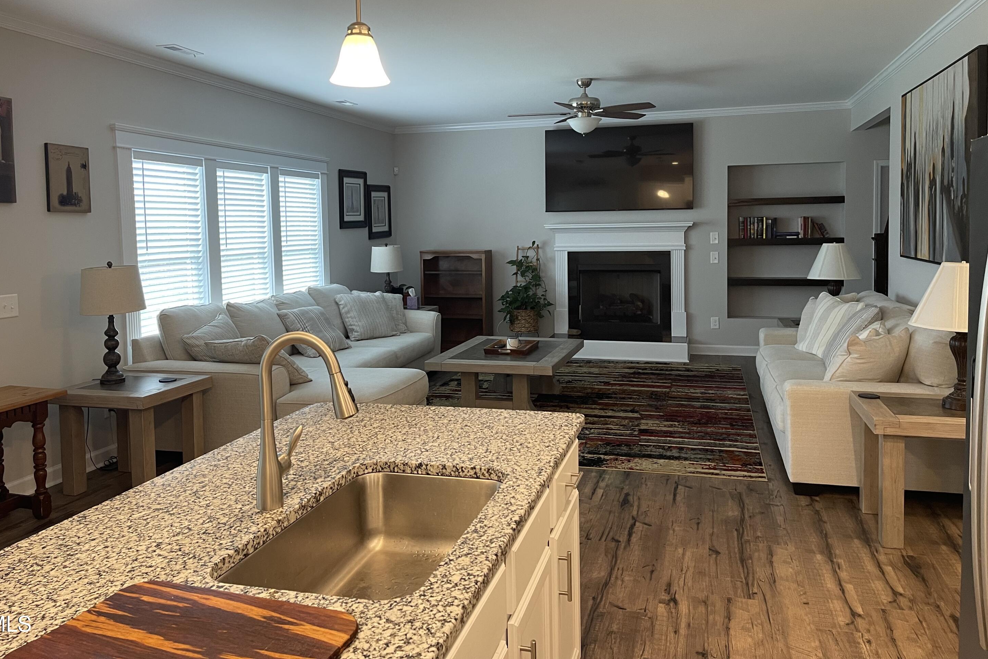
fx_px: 741
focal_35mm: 27
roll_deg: +1.1
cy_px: 274
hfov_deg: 67.4
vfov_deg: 47.7
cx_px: 483
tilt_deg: -5.9
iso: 160
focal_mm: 5.1
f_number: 1.6
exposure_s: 1/60
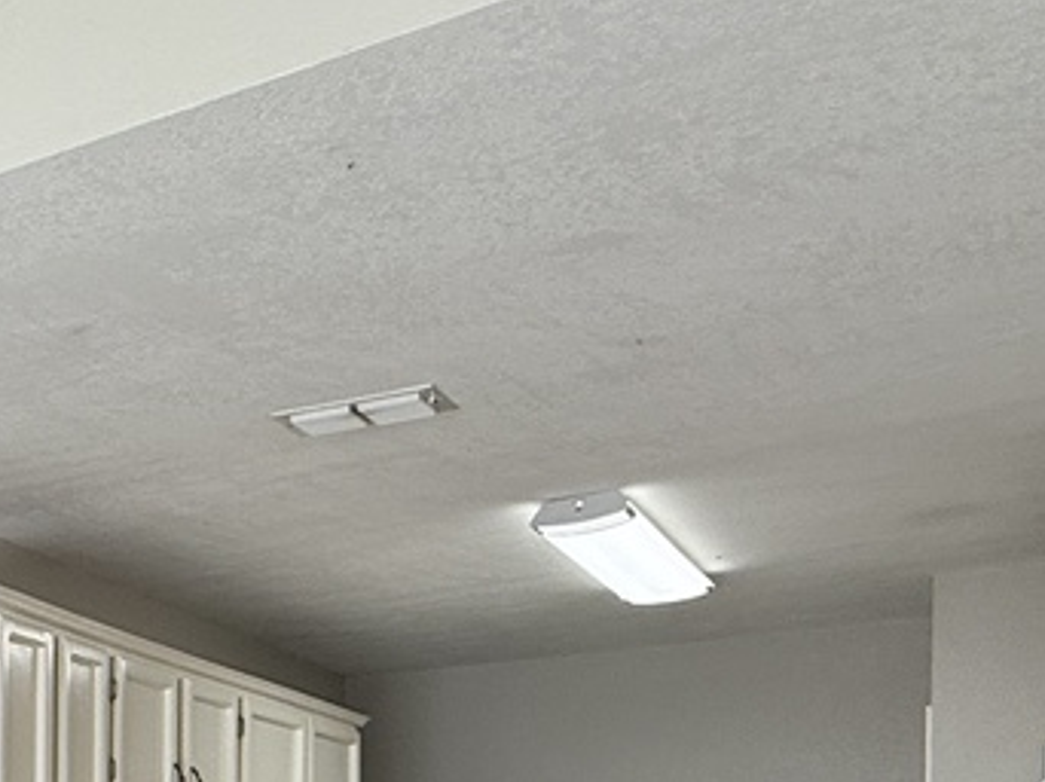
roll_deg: -1.6
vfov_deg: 22.5
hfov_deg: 23.1
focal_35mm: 59
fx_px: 1780
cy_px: 978
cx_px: -684
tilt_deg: +1.9
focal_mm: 2.22
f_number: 2.2
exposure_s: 1/120
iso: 64
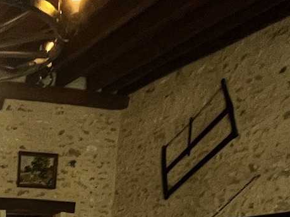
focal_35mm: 58
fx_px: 486
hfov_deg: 28.6
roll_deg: -0.3
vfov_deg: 16.8
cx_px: -64
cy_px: 461
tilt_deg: -20.6
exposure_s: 1/50
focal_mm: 1.57
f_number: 1.8
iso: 320
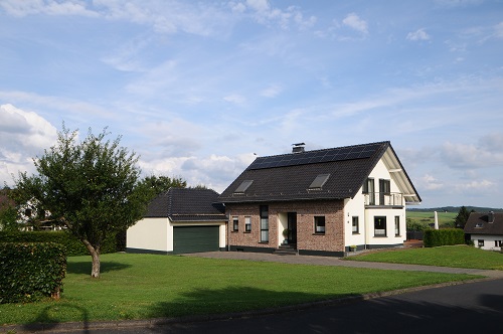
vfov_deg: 39.9
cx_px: 252
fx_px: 460
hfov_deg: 57.3
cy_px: 167
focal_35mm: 33
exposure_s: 1/320
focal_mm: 22
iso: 200
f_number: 9
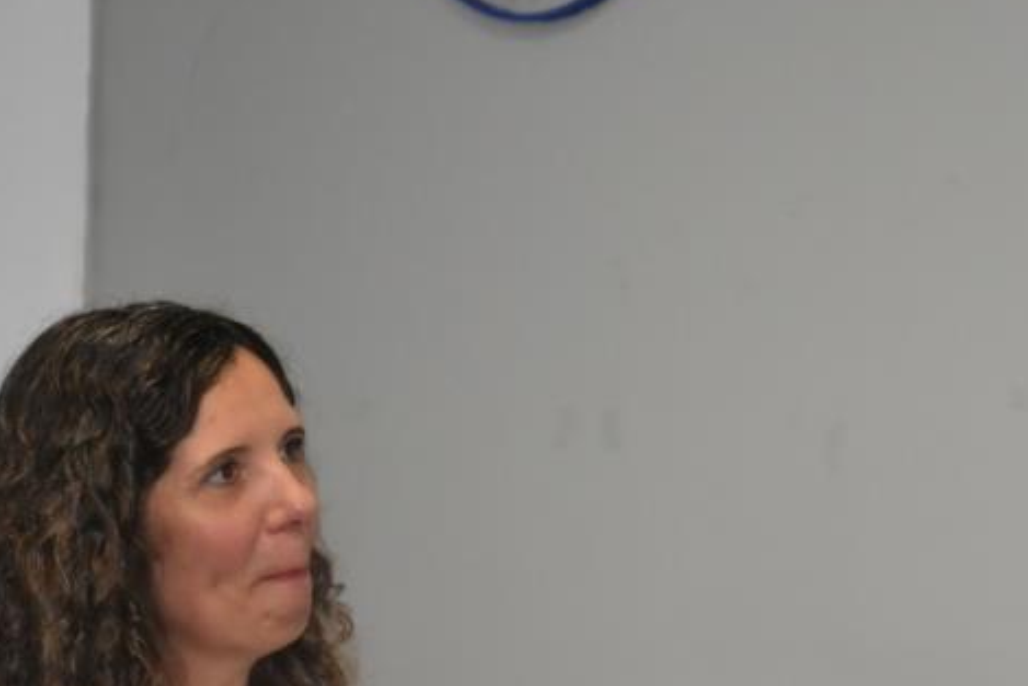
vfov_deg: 6.4
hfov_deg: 9.5
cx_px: 866
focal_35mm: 216
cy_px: 582
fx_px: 6170
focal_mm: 66
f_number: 5.6
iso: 1600
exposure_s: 1/100
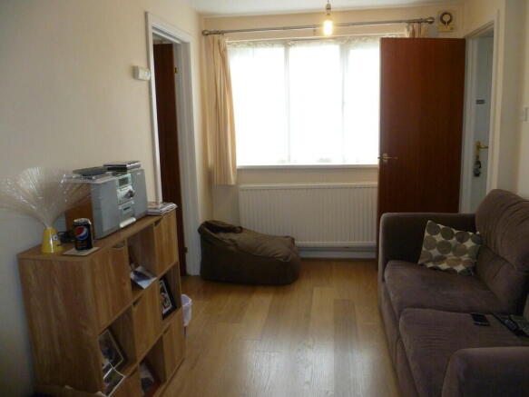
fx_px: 428
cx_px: 264
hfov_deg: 63.5
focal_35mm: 28
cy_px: 198
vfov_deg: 49.7
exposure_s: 1/30
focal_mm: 5
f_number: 2.8
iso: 320
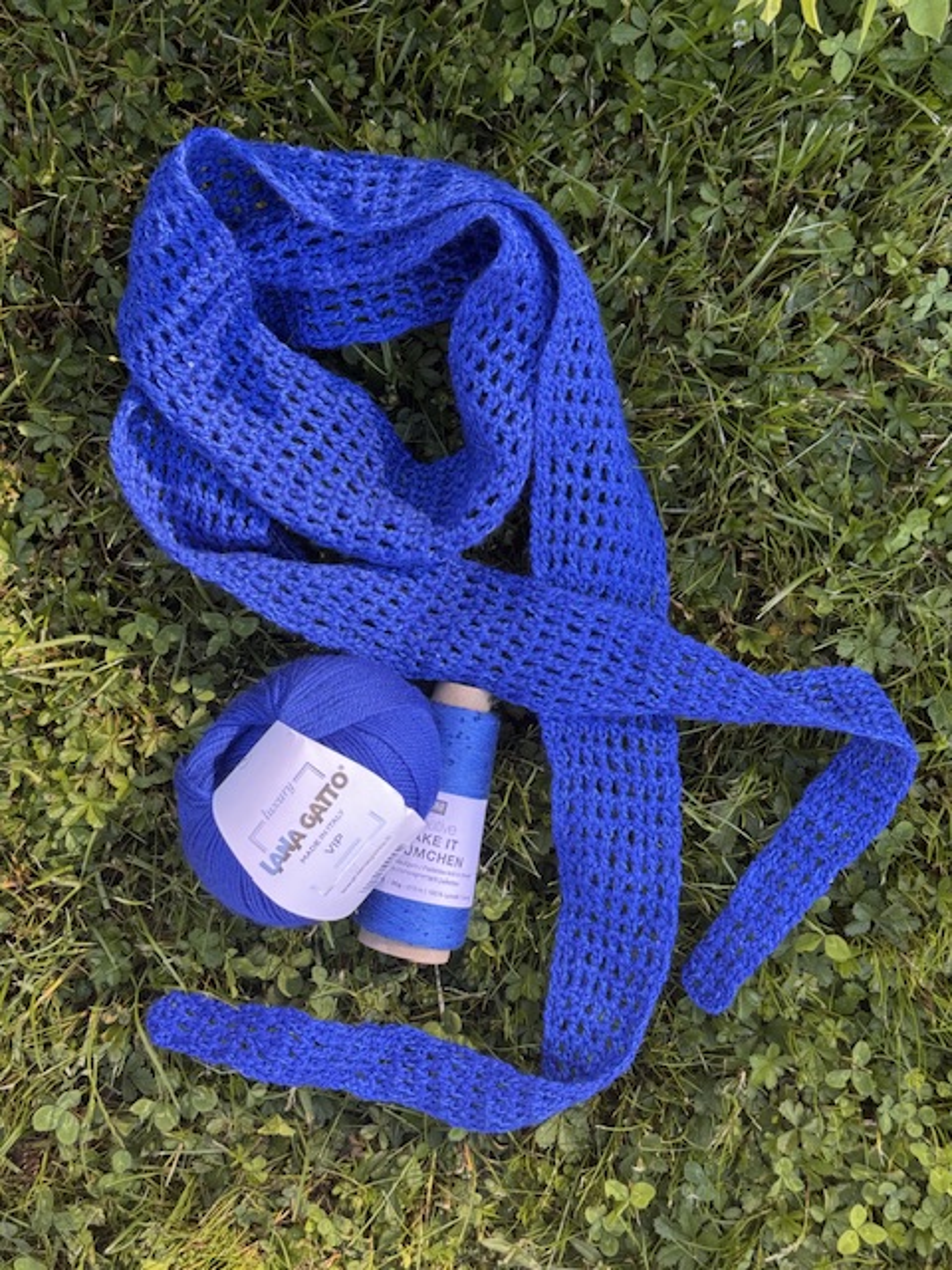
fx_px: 1760
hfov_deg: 30.3
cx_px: 476
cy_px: 635
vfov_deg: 39.7
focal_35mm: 48
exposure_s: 1/172
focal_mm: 6.76
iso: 64
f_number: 1.78
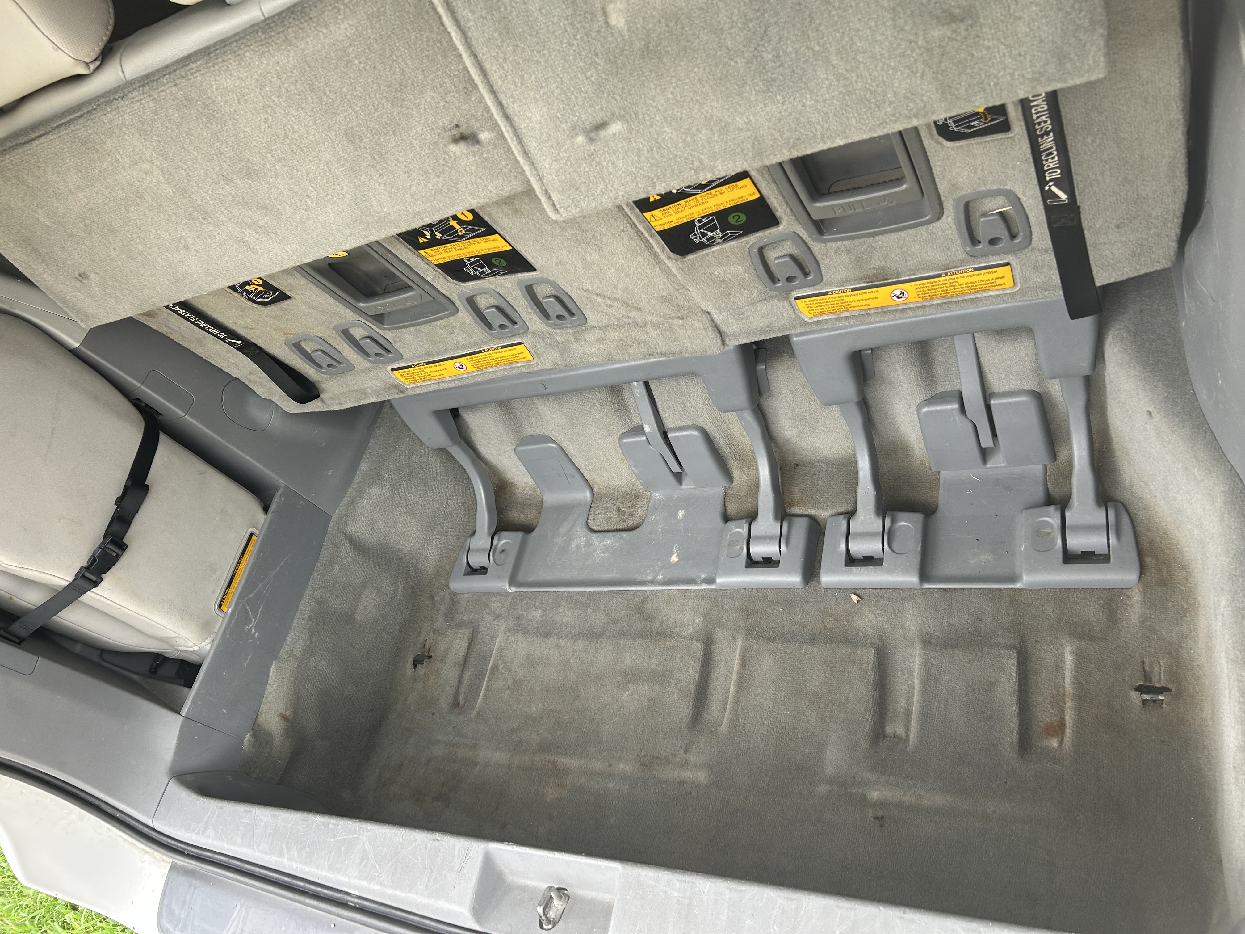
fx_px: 935
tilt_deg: -44.5
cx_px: 622
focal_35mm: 26
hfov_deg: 67.3
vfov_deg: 53.1
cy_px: 467
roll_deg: +37.4
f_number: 1.5
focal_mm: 5.7
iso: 80
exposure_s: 1/121
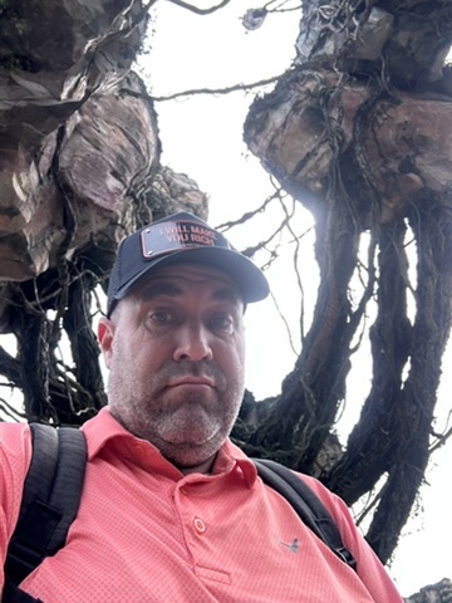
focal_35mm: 30
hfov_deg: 46.8
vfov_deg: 60.0
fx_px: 522
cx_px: 226
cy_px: 302
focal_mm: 2.69
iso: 25
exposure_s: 1/229
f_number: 1.9
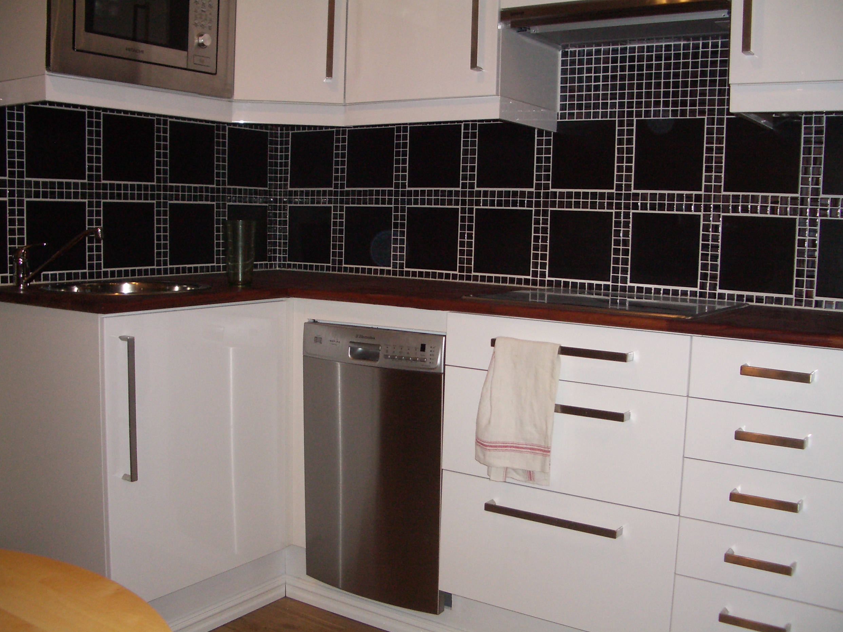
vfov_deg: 39.7
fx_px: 877
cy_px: 309
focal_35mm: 36
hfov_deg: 51.4
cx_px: 423
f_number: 2.6
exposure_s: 1/60
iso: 200
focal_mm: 5.8
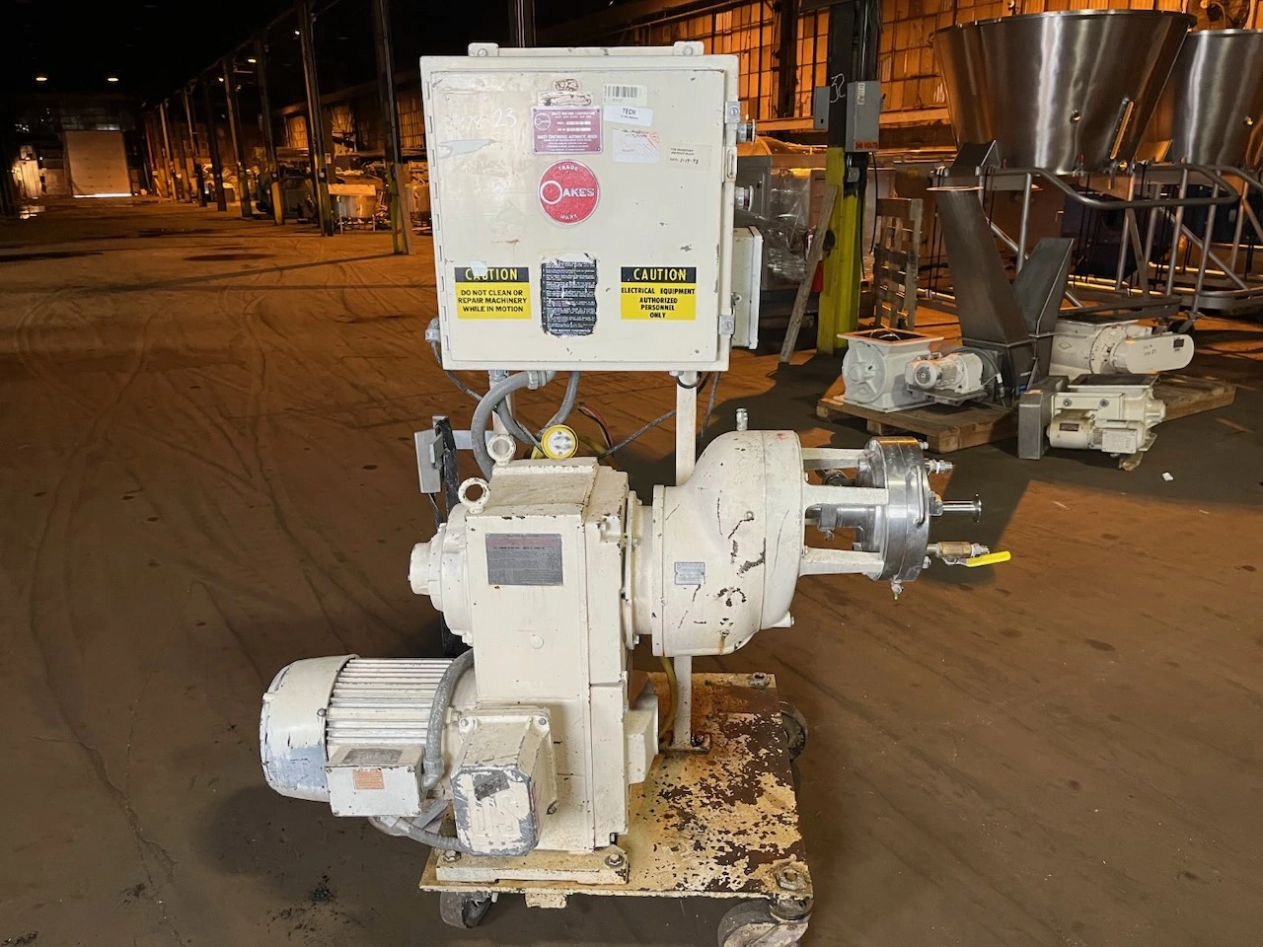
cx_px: 632
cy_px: 474
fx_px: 949
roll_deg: +0.7
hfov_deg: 67.3
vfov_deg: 53.1
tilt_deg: -17.5
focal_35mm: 26
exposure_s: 1/60
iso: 250
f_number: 1.6
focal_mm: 5.1
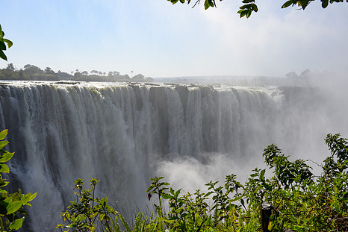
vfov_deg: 40.0
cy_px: 109
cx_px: 149
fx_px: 319
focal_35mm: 33
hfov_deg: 57.0
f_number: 7.1
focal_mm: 26.5
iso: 80
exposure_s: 1/500
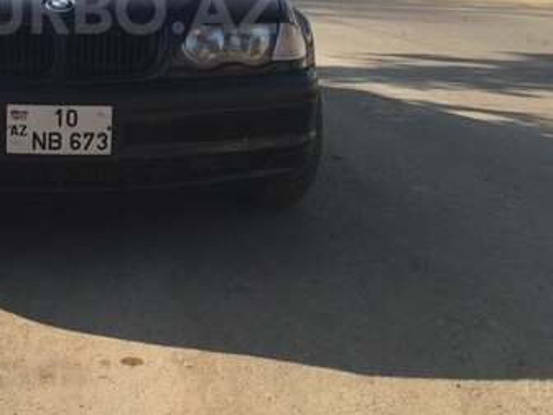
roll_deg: -0.4
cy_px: 9
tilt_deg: -2.4
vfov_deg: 24.6
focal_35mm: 57
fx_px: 911
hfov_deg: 32.8
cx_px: 109
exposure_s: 1/2326
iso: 32
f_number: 2.2
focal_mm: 4.15
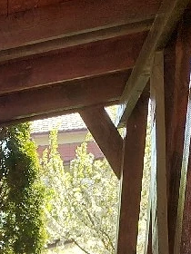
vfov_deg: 13.1
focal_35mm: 119
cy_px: 582
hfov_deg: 10.9
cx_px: -232
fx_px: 875
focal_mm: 5.23
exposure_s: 1/141
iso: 40
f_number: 1.8
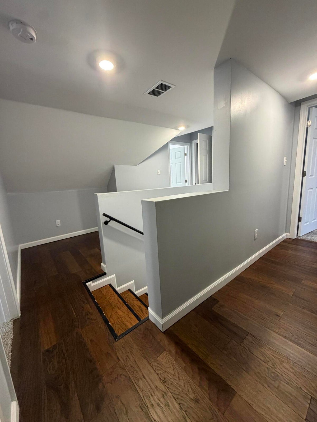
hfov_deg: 85.7
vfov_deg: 102.1
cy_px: 211
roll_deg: +3.4
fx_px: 171
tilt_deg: -11.5
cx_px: 158
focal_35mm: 14
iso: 400
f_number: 2.2
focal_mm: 2.22
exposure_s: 1/60
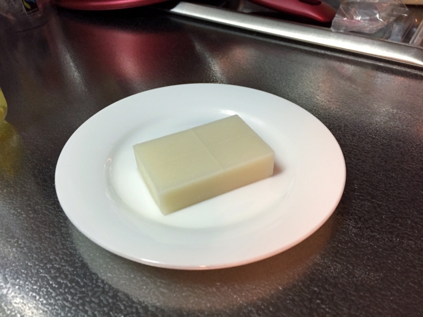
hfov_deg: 61.7
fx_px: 354
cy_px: 158
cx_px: 212
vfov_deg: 48.2
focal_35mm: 29
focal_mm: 4.15
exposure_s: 1/30
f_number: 2.2
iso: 160
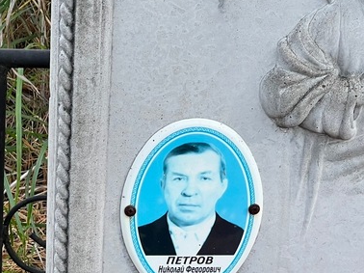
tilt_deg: -25.7
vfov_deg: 9.1
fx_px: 1713
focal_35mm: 163
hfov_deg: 12.1
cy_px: 223
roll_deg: -3.9
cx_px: 179
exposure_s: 1/99
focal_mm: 9
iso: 40
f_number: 2.8
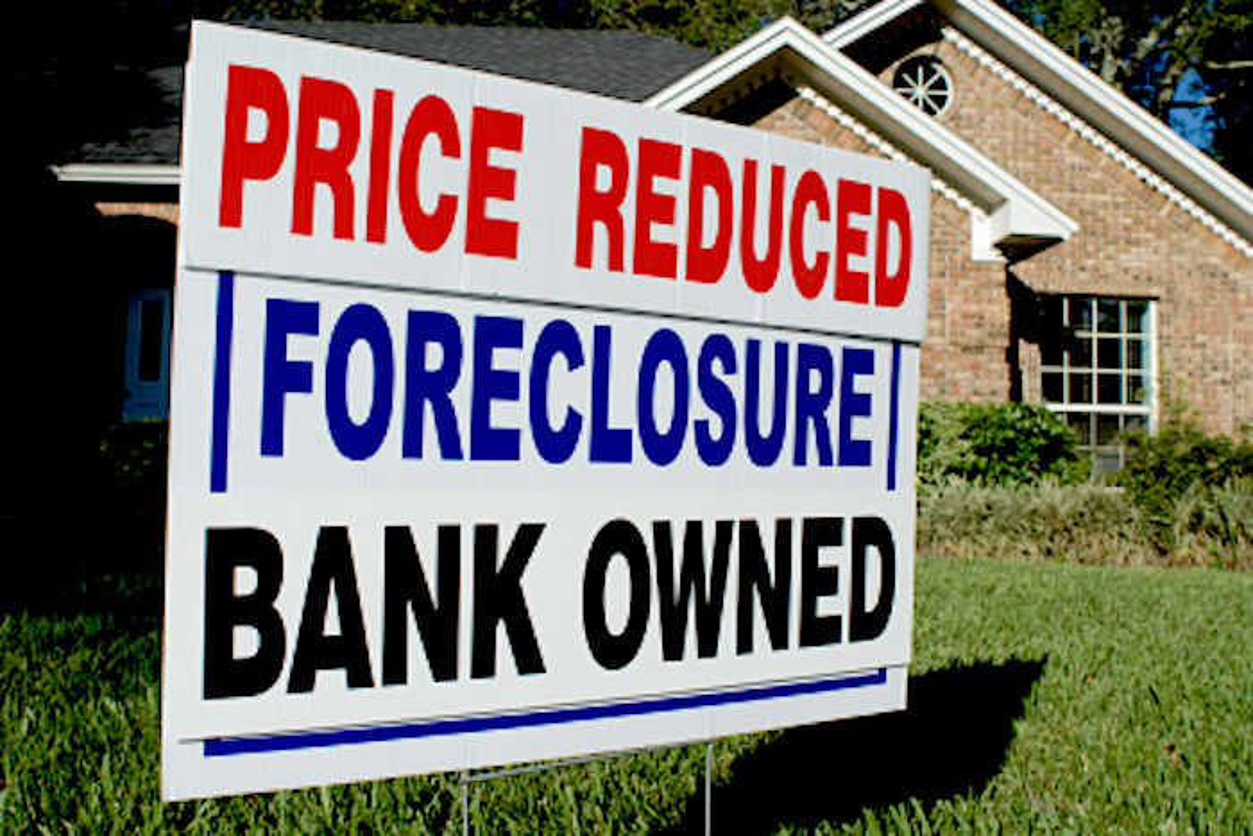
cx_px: 626
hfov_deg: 61.9
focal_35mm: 30
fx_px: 1044
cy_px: 418
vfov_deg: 43.6
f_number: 8
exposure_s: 1/250
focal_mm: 20
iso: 100
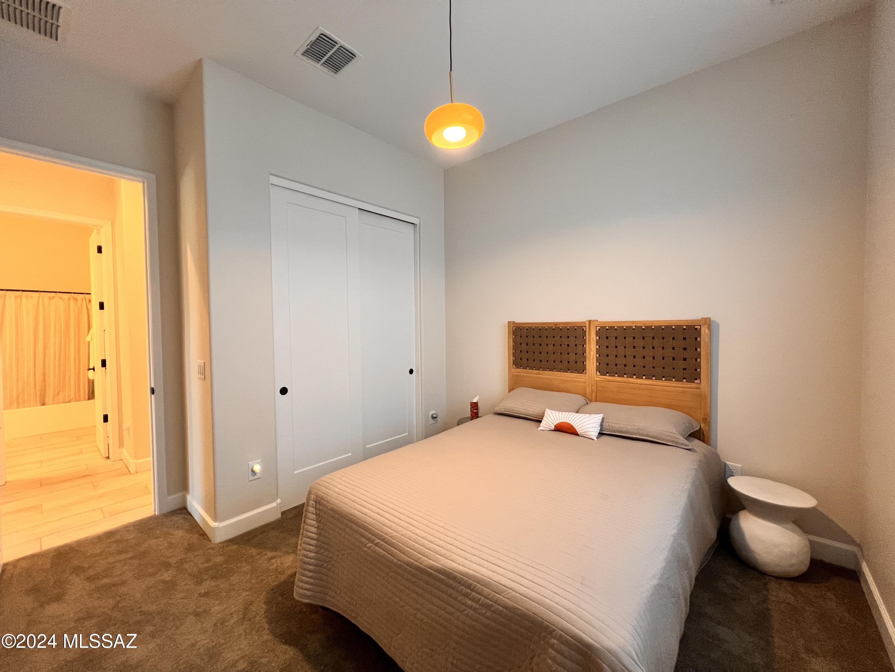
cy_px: 336
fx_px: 336
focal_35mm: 13
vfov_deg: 89.9
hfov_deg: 106.2
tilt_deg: -1.5
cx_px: 448
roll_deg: +0.8
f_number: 1.8
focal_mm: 1.57
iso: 250
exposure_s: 1/60
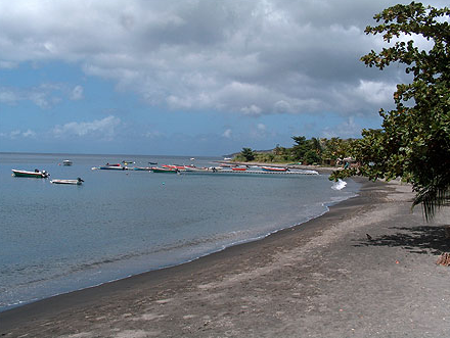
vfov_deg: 32.2
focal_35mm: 45
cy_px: 167
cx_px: 225
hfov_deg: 42.0
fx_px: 586
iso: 100
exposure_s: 1/218
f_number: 11.4
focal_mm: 8.96
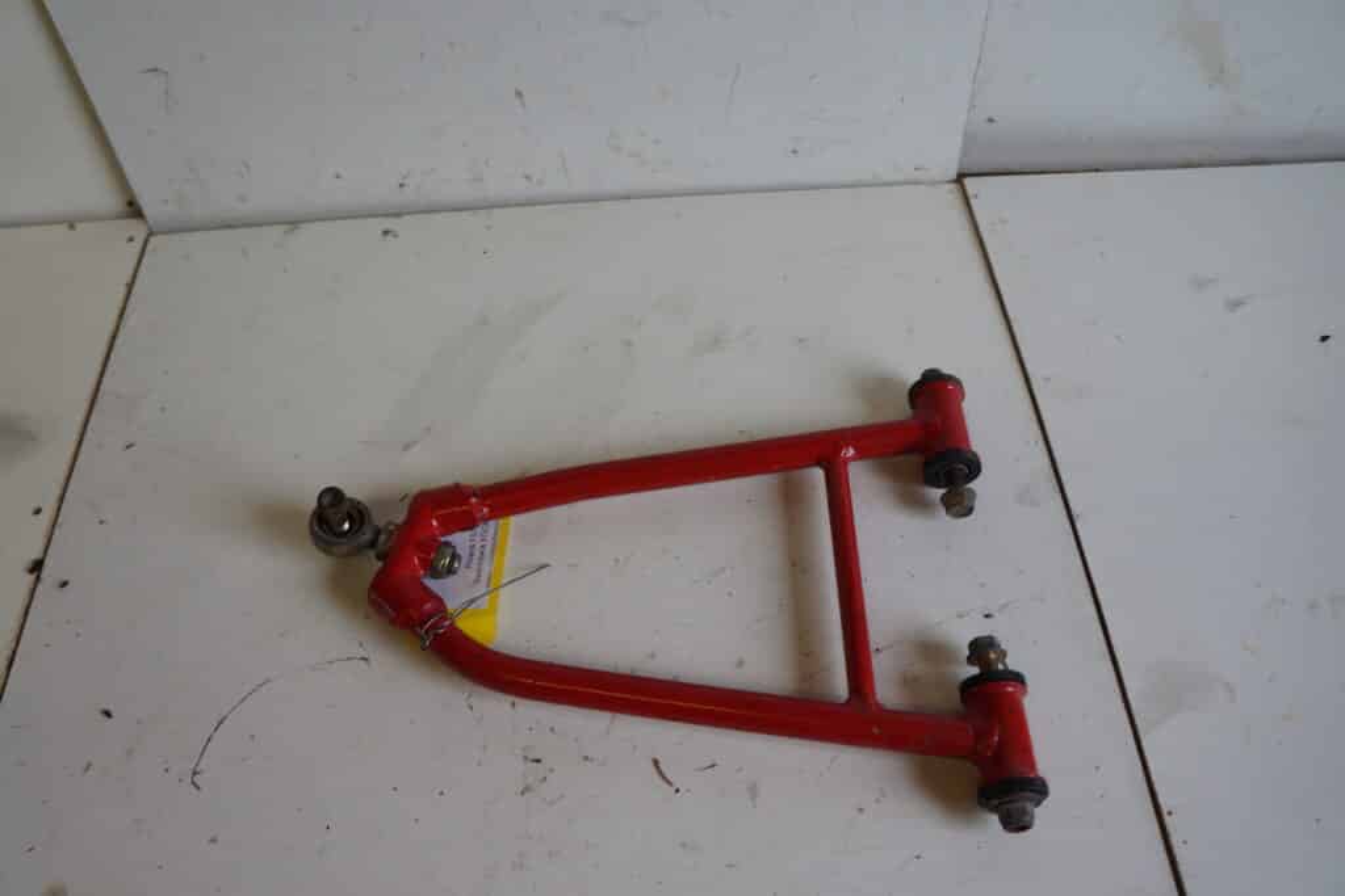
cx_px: 672
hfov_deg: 67.4
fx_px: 1009
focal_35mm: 27
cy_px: 448
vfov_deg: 47.9
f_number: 4
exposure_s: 1/60
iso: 200
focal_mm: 18
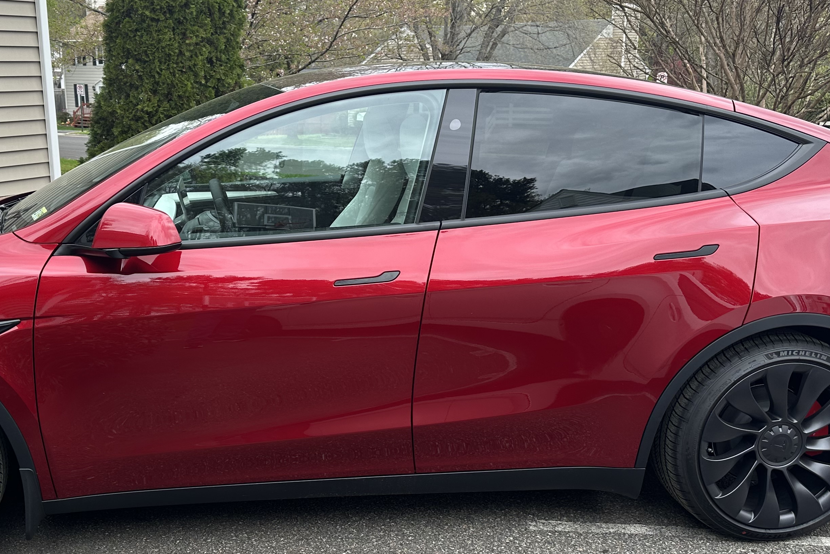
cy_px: 294
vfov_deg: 32.6
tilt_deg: -14.7
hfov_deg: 46.9
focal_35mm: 41
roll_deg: +1.3
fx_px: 945
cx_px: 298
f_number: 1.78
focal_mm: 6.86
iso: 80
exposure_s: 1/248
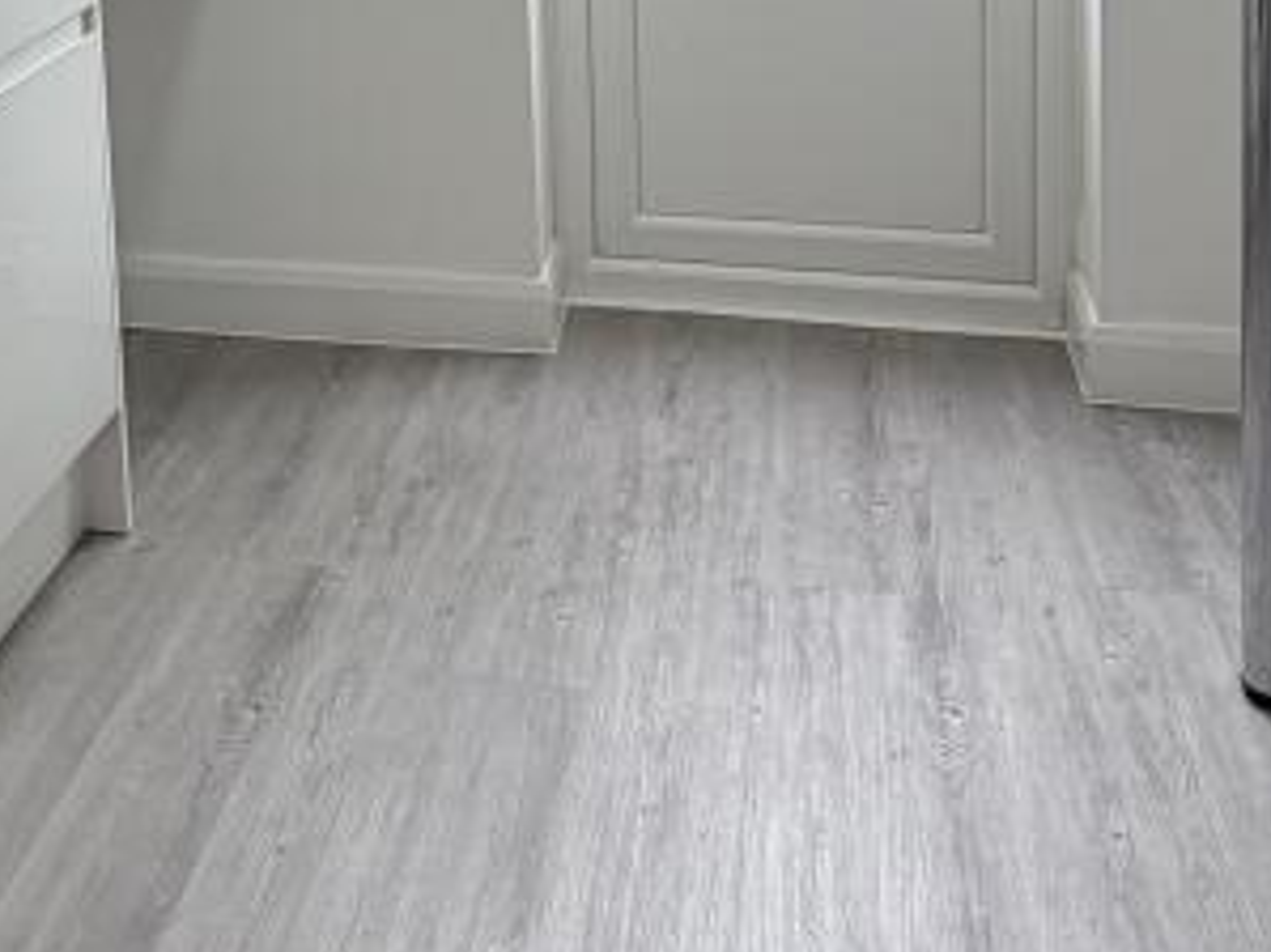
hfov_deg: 38.6
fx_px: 1762
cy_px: -221
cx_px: 319
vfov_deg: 26.5
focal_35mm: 48
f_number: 2.2
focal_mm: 2.22
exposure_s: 1/121
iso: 100
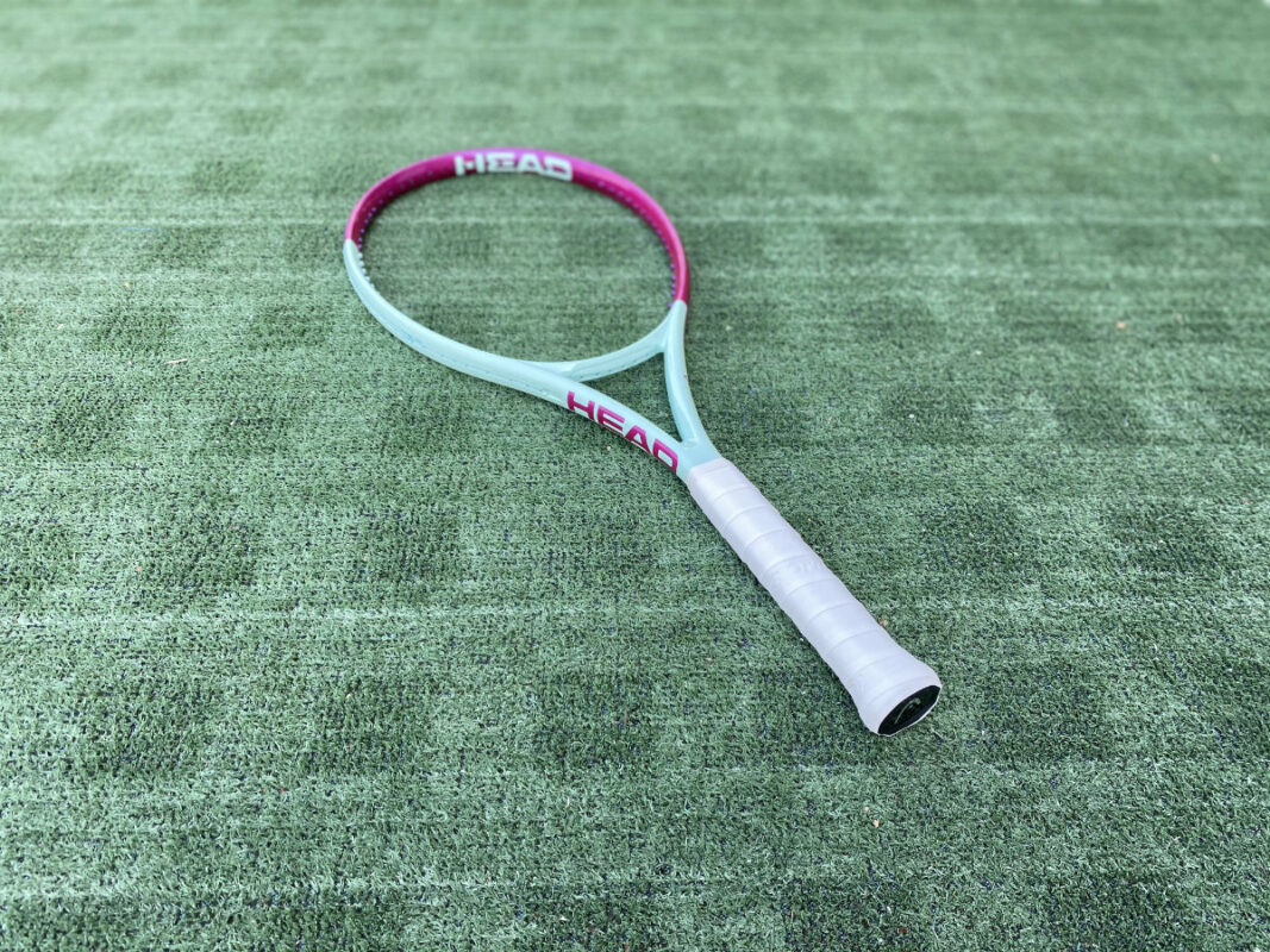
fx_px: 954
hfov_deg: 67.3
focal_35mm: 26
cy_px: 476
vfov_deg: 53.1
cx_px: 635
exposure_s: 1/363
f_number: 1.8
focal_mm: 4.2
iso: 32
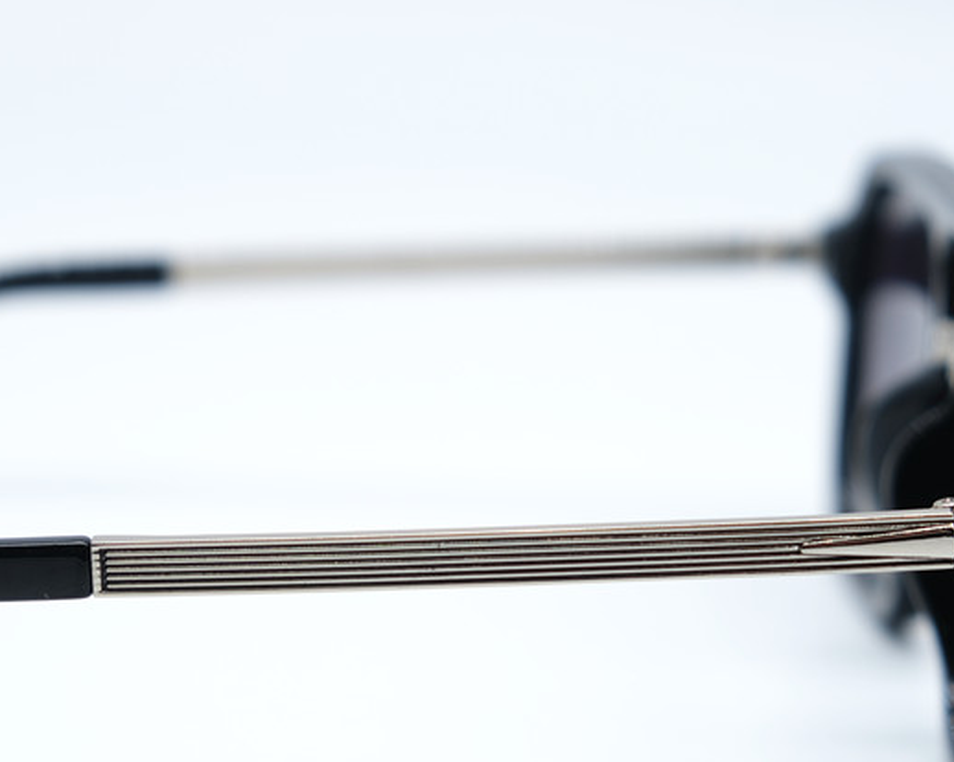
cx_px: 339
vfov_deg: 12.3
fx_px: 3528
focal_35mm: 125
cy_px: 547
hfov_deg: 15.4
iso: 160
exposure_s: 1/160
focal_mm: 46.3
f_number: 4.5
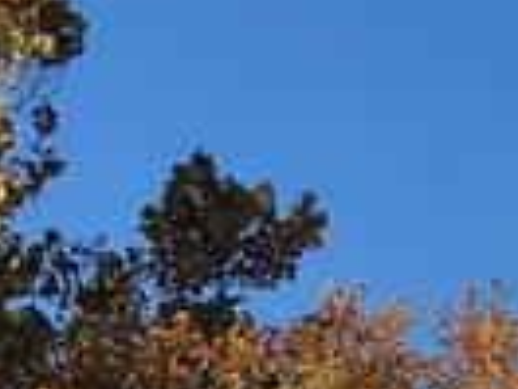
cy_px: 1159
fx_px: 3367
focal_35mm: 225
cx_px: 1370
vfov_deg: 6.1
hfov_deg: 7.9
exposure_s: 1/2825
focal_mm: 3.99
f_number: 1.8
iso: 20
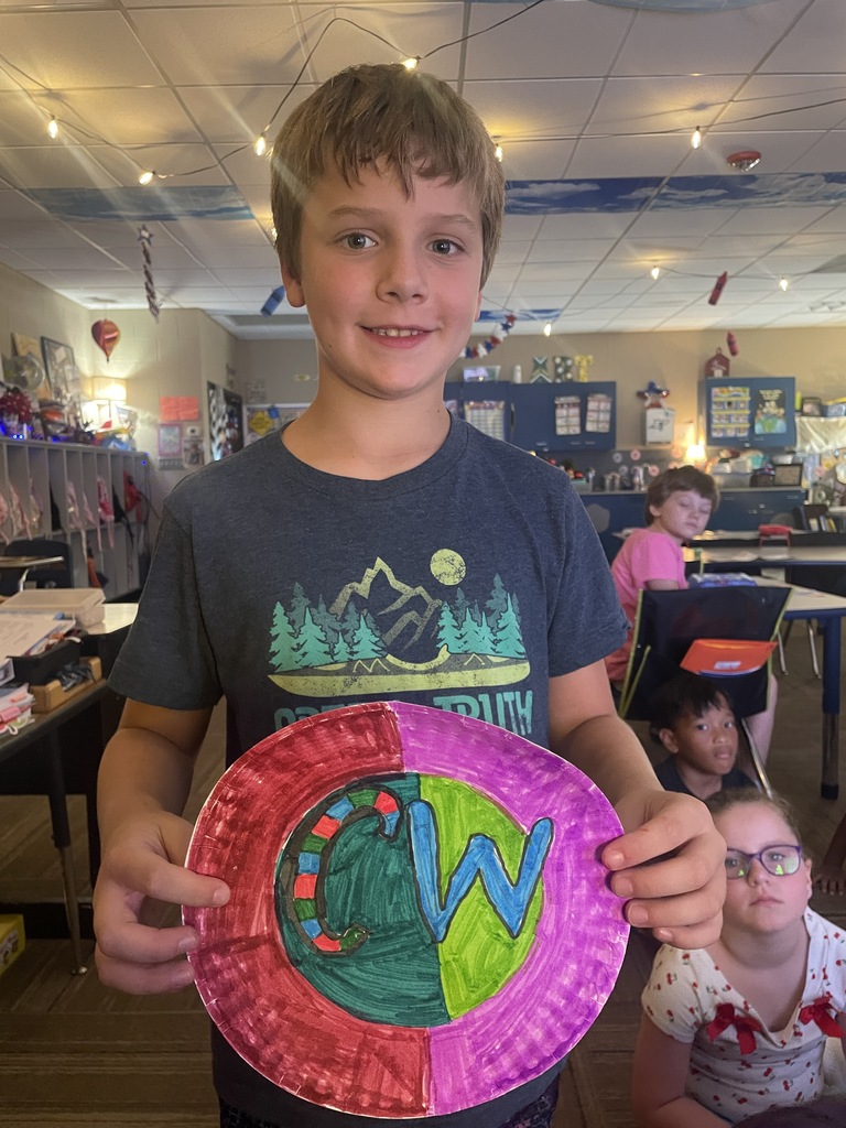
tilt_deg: -5.7
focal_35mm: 26
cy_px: 564
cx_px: 423
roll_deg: +1.5
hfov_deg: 53.1
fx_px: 847
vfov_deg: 67.3
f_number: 1.6
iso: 400
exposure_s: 1/40
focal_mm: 4.2
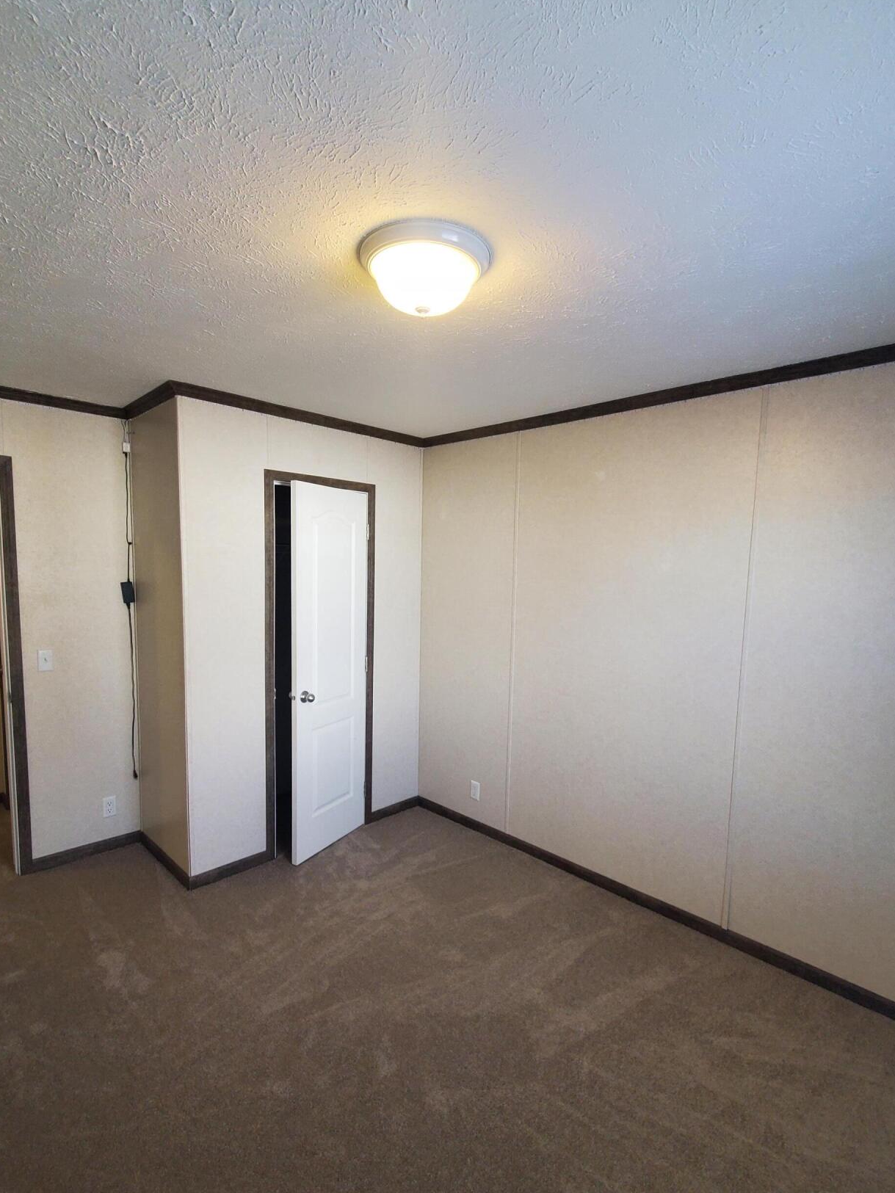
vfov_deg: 94.4
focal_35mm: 16
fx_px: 552
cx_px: 429
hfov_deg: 78.1
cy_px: 623
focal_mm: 1.8
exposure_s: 1/60
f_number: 2.2
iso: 160
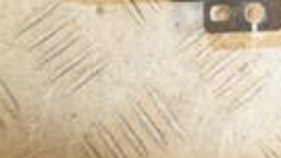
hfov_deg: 13.0
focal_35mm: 154
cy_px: -254
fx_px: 1148
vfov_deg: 7.3
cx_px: 454
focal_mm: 22
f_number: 5
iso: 800
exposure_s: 1/200
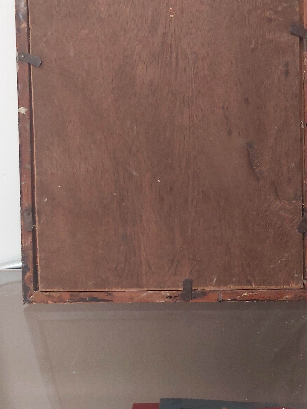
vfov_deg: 47.2
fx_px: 461
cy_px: 141
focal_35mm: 39
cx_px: 175
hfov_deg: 36.8
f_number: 1.7
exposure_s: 1/50
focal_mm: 3.92
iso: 200
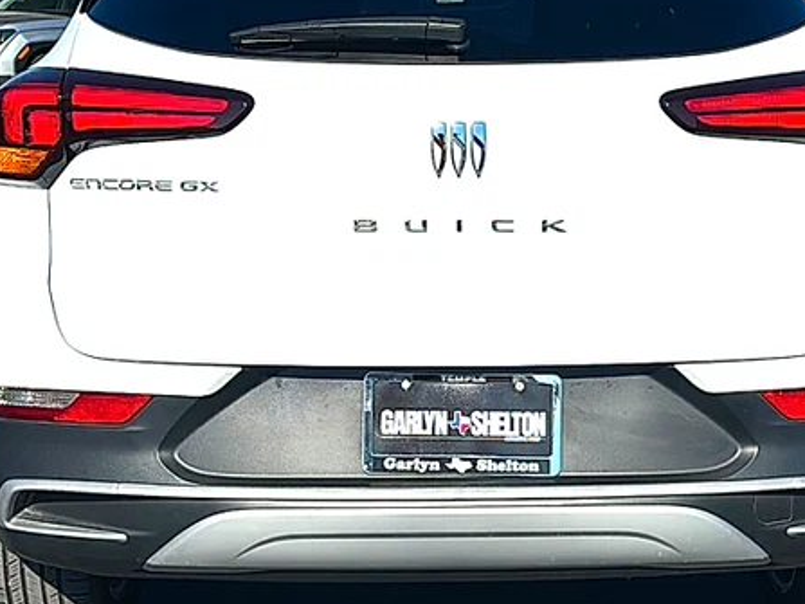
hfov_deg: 33.2
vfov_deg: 25.2
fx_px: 1348
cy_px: 275
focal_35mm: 58
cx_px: 466
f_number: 1.78
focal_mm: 6.86
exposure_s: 1/10989
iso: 64
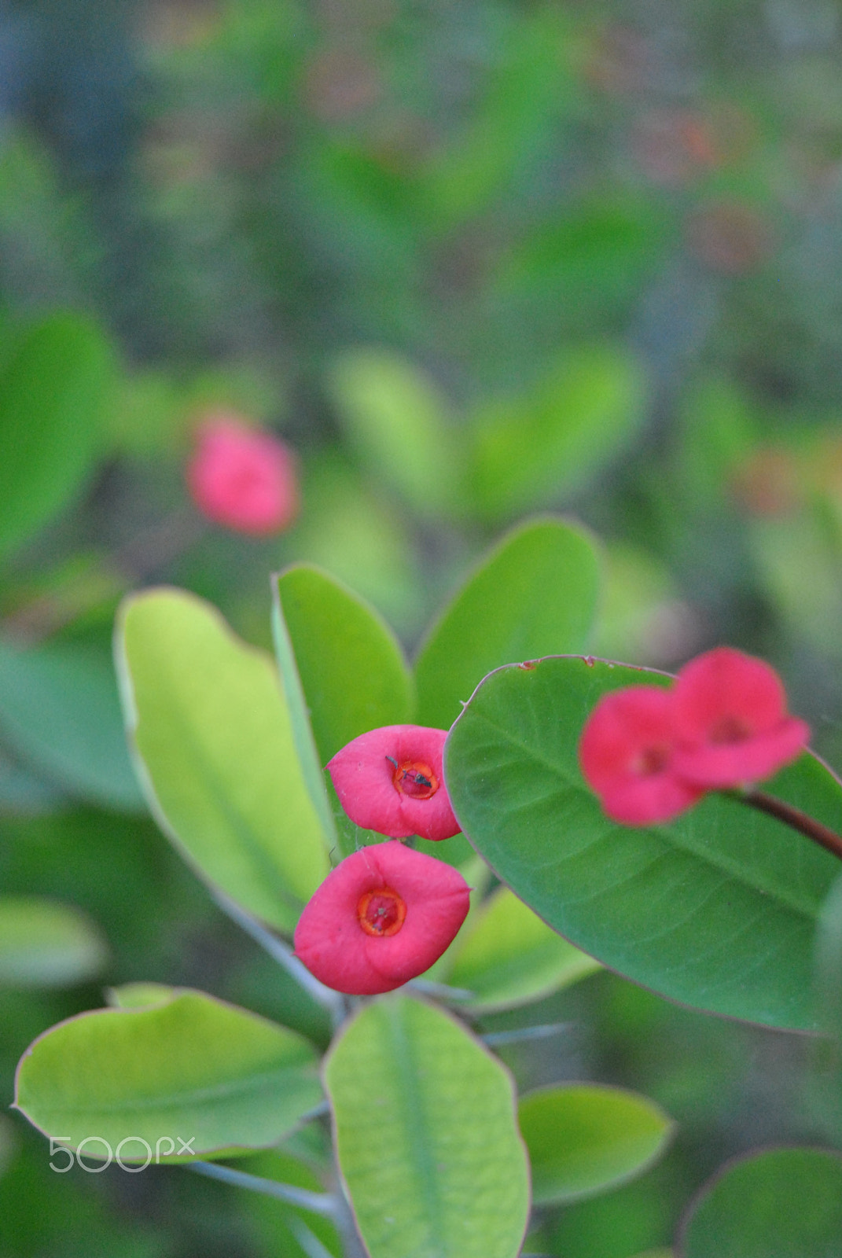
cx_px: 421
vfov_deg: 24.6
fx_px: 2886
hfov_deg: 16.6
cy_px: 629
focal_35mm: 82
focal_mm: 55
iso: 800
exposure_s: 1/160
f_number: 5.6
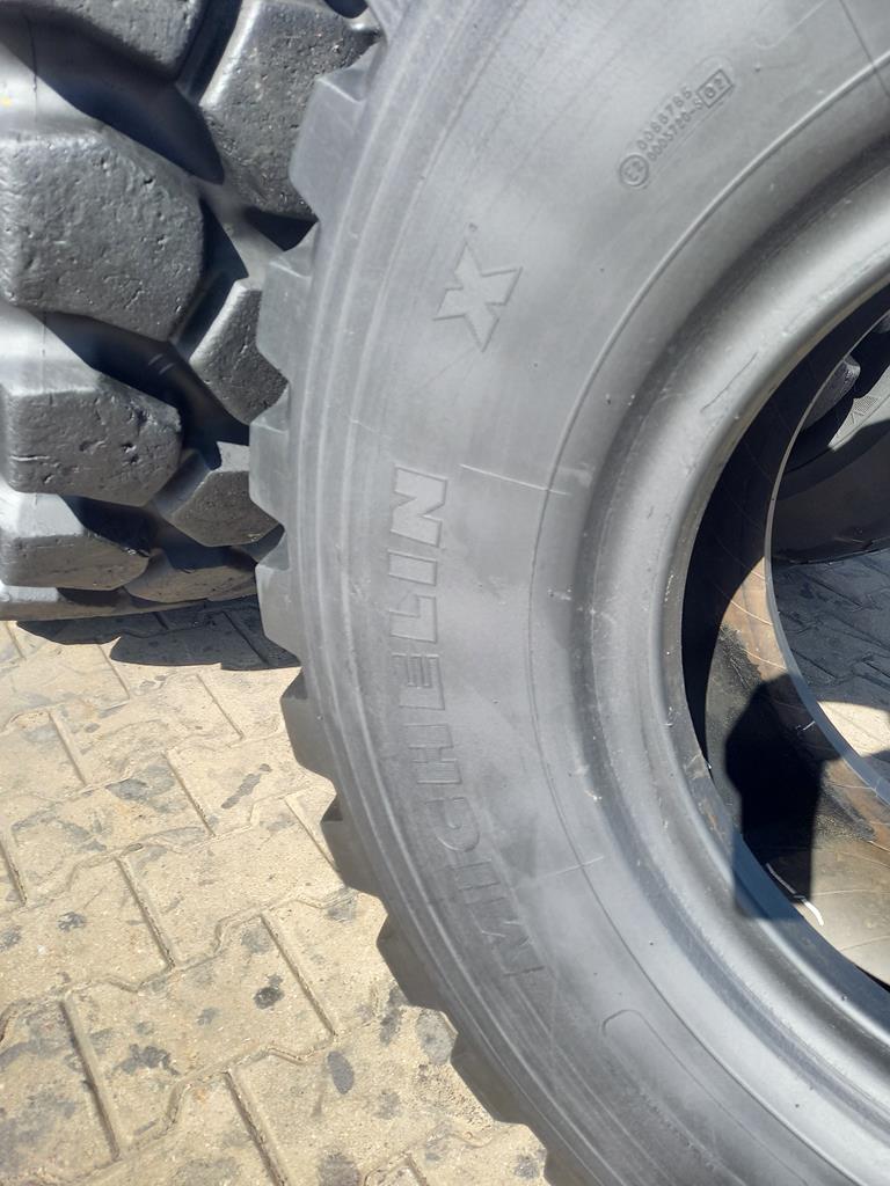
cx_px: 445
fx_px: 857
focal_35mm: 25
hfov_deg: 54.9
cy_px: 593
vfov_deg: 69.4
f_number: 1.8
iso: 50
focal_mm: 4.65
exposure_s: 1/251
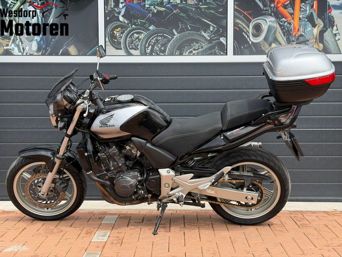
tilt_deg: -3.2
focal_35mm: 48
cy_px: 128
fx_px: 474
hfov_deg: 39.7
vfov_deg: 30.3
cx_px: 171
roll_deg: -0.2
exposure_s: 1/2033
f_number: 1.78
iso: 100
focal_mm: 6.76
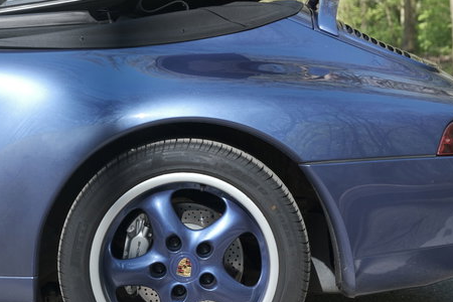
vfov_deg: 13.2
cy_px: 184
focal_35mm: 104
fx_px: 1309
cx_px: 297
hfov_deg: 19.6
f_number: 5
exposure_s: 1/250
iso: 320
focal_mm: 40.7
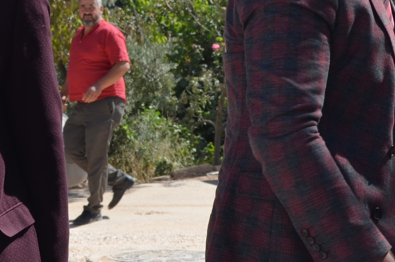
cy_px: 98
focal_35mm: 185
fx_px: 2023
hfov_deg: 11.1
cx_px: 131
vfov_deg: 7.4
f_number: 8
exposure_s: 1/250
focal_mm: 35
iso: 140
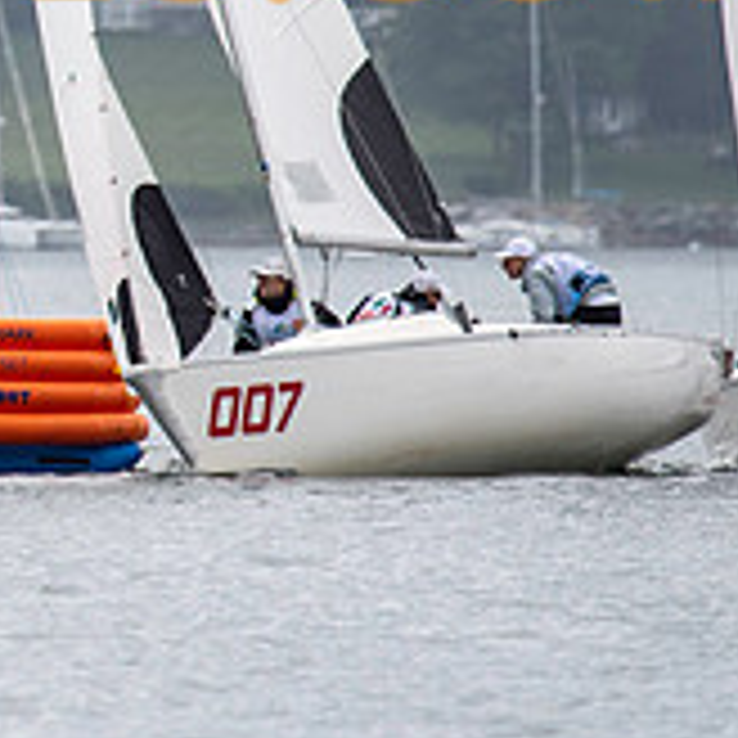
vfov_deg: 1.2
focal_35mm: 1409
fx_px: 33986
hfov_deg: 1.2
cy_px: -93
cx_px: -542
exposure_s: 1/3200
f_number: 4
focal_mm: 300
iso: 250
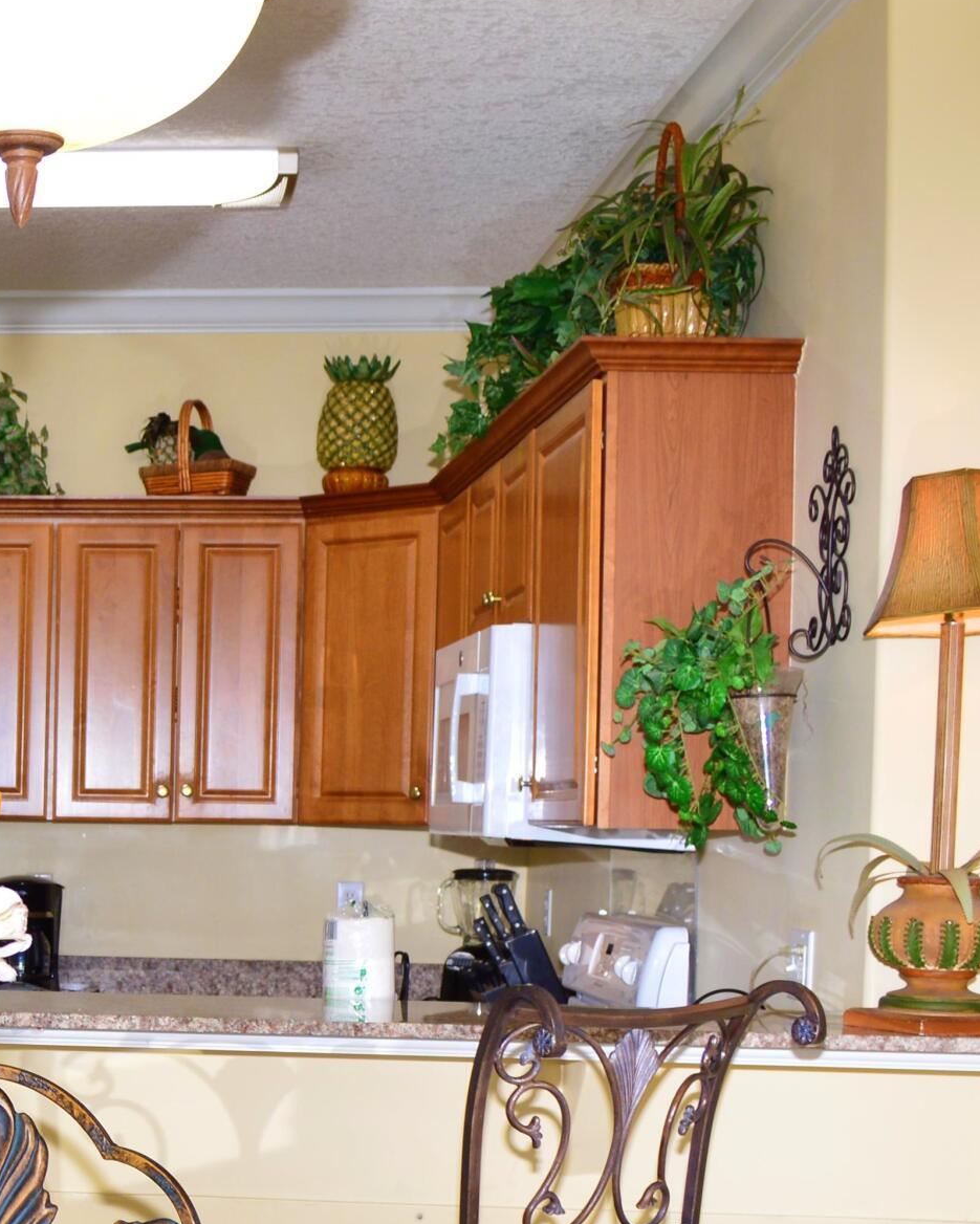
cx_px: -278
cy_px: 980
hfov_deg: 21.4
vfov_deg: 28.5
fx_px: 2356
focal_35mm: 65
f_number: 5
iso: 200
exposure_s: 1/60
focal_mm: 18
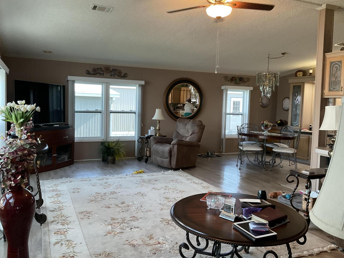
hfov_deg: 58.4
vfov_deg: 45.4
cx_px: 170
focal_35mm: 31
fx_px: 308
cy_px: 123
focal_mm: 3
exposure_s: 1/60
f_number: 1.8
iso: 125
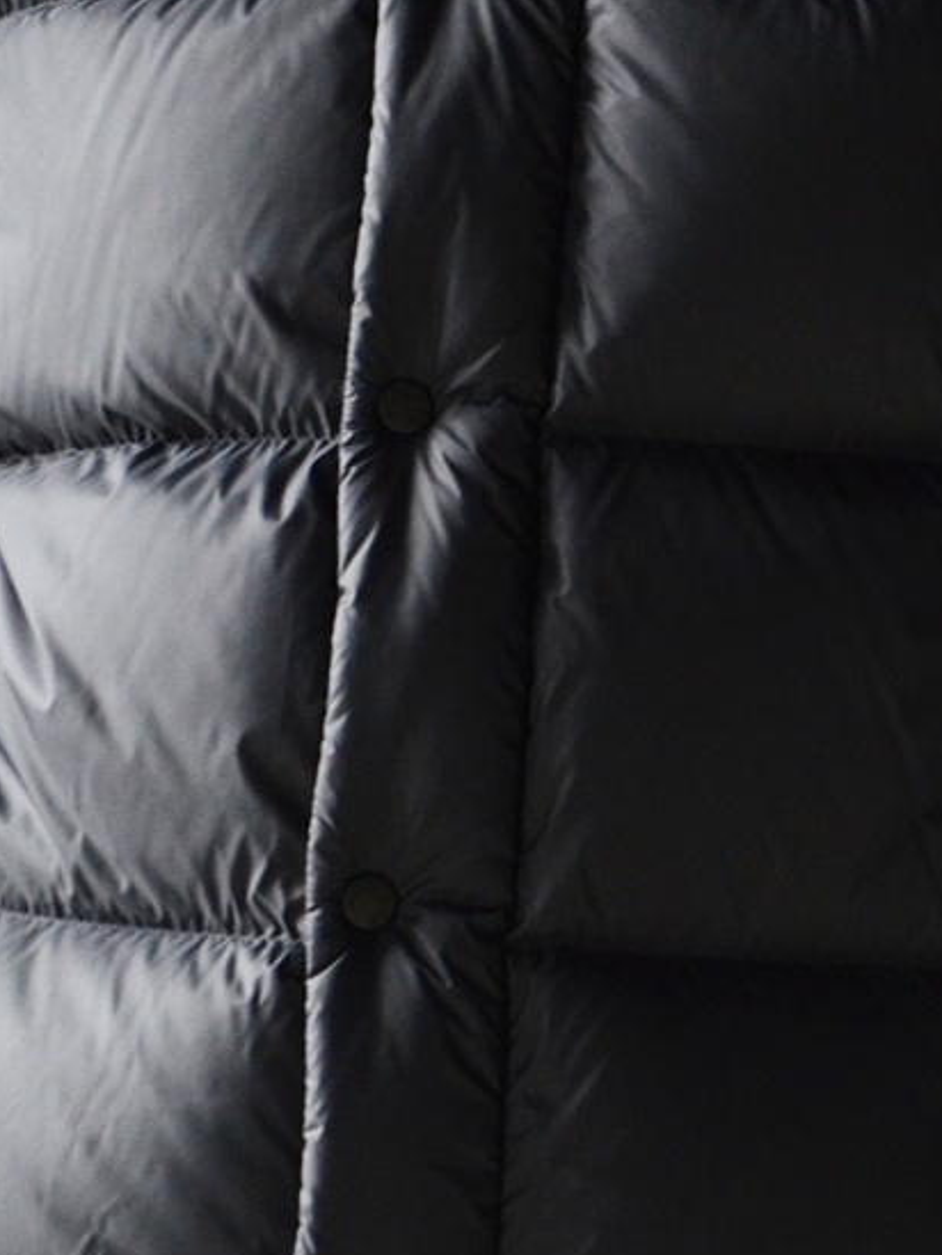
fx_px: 15777
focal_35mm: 435
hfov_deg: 3.4
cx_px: 766
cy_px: 399
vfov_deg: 4.6
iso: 1600
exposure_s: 1/50
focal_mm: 110
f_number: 5.6
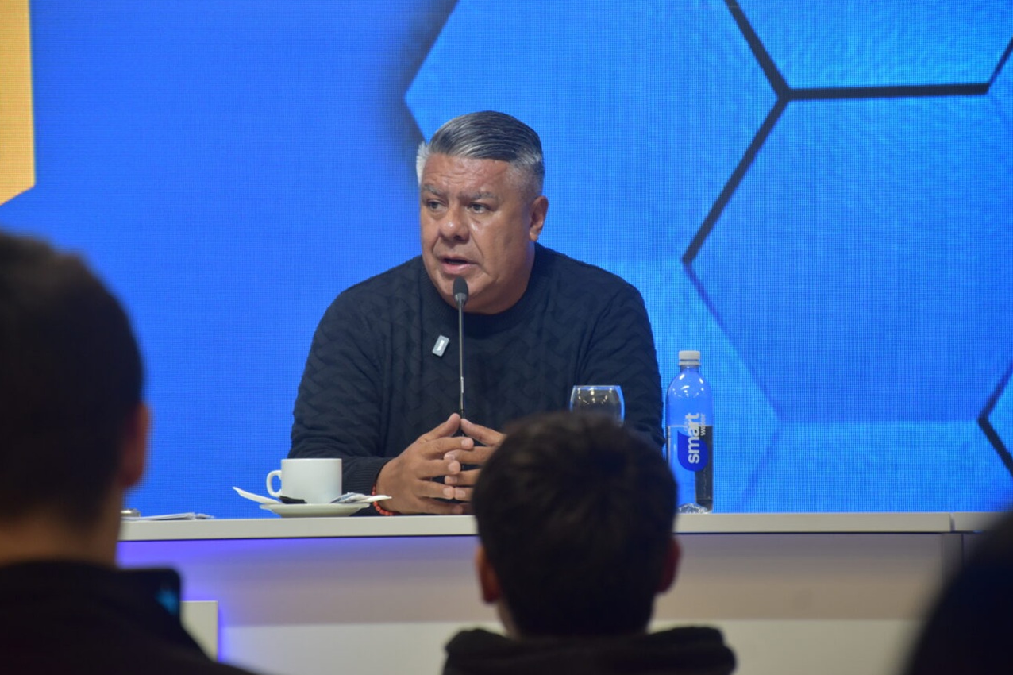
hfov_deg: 9.6
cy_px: 338
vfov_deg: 6.4
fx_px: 6020
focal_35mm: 214
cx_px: 499
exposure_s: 1/125
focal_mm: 140
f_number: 5.6
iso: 900
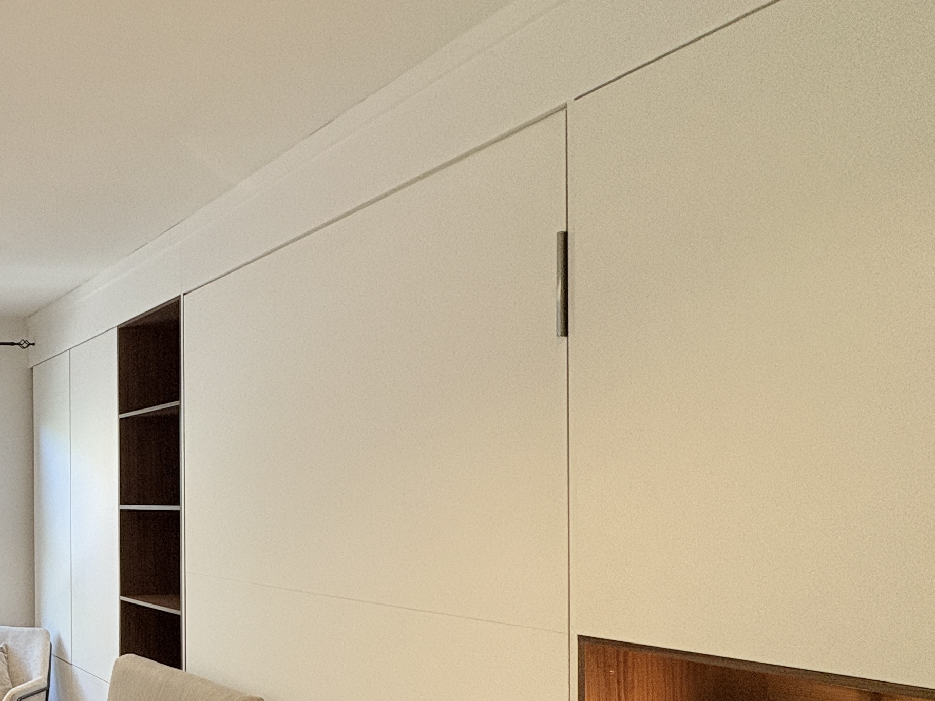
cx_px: -31
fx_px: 837
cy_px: 507
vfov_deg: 44.3
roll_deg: +1.8
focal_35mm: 31
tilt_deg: +0.1
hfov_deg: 46.9
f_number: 2.2
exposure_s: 1/120
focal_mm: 2.22
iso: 200
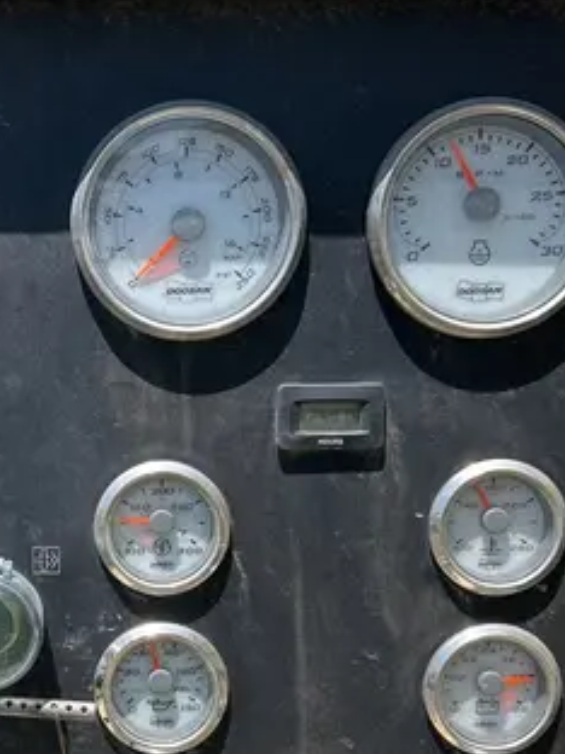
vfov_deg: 31.4
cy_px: 504
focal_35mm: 61
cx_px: 80
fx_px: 1328
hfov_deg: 23.5
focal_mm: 5.7
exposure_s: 1/2915
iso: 50
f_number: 1.5
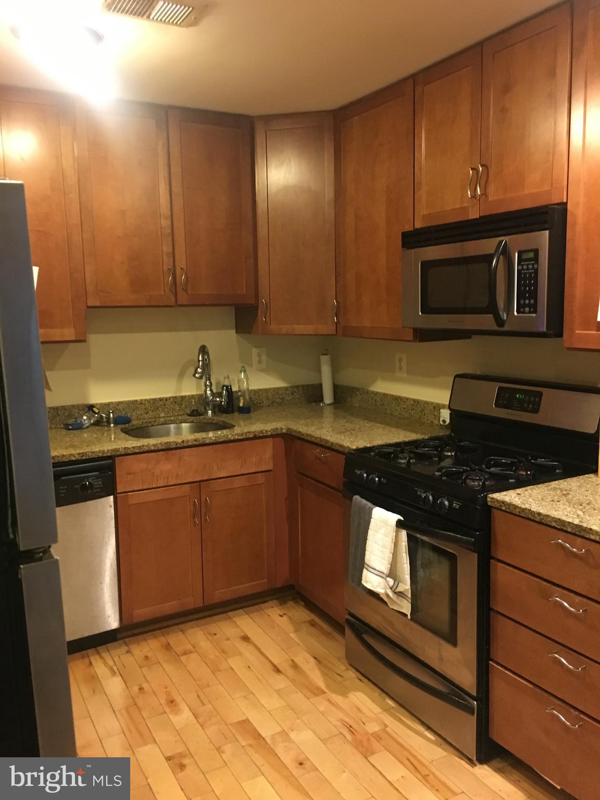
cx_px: 300
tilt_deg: -7.8
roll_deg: +1.2
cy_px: 400
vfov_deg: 61.7
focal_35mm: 29
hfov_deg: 48.2
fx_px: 670
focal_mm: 4.15
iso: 250
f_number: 2.2
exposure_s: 1/15
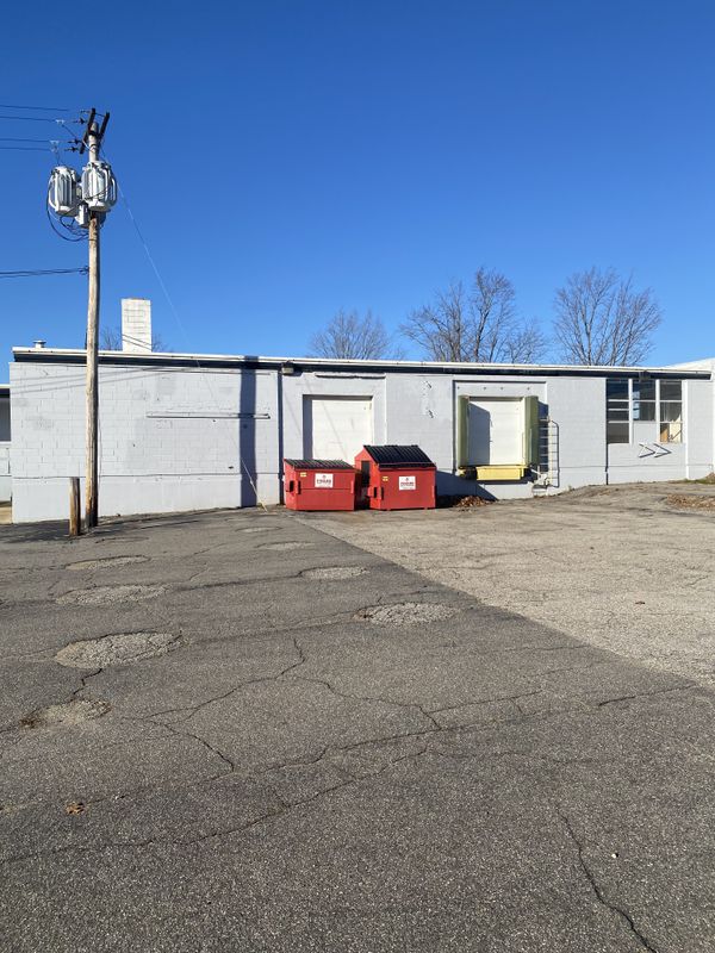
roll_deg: +1.0
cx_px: 358
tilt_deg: -0.2
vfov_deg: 67.3
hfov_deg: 53.1
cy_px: 476
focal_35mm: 26
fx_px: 716
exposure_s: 1/3731
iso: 32
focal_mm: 4.25
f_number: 1.8
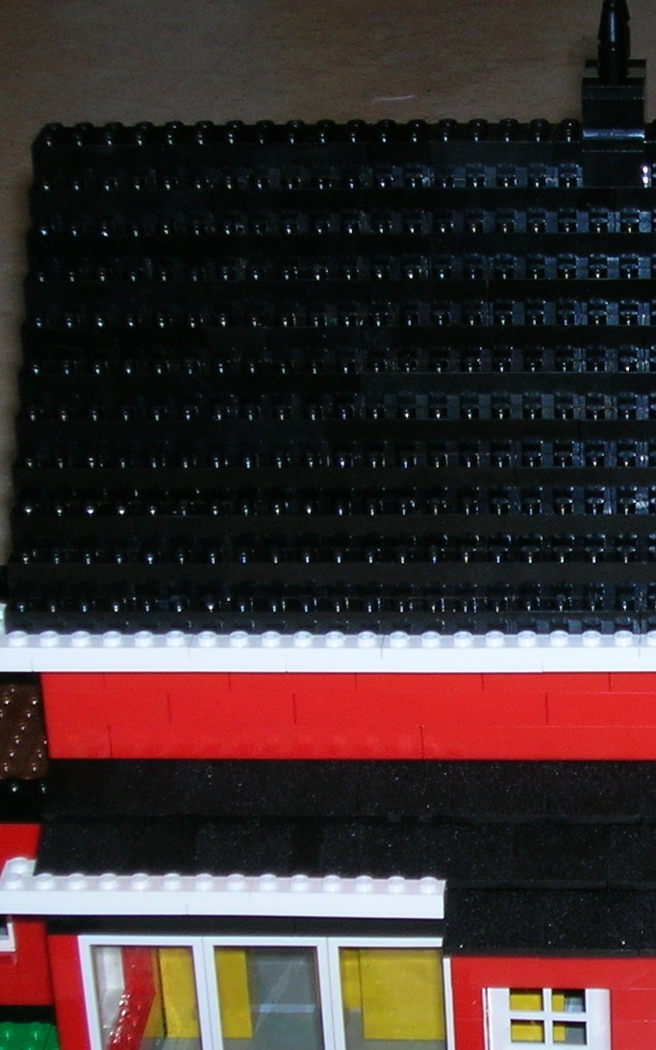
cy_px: 698
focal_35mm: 111
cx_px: 728
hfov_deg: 11.6
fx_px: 3177
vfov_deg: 18.7
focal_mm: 8.4
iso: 50
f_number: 3.3
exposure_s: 1/60.1
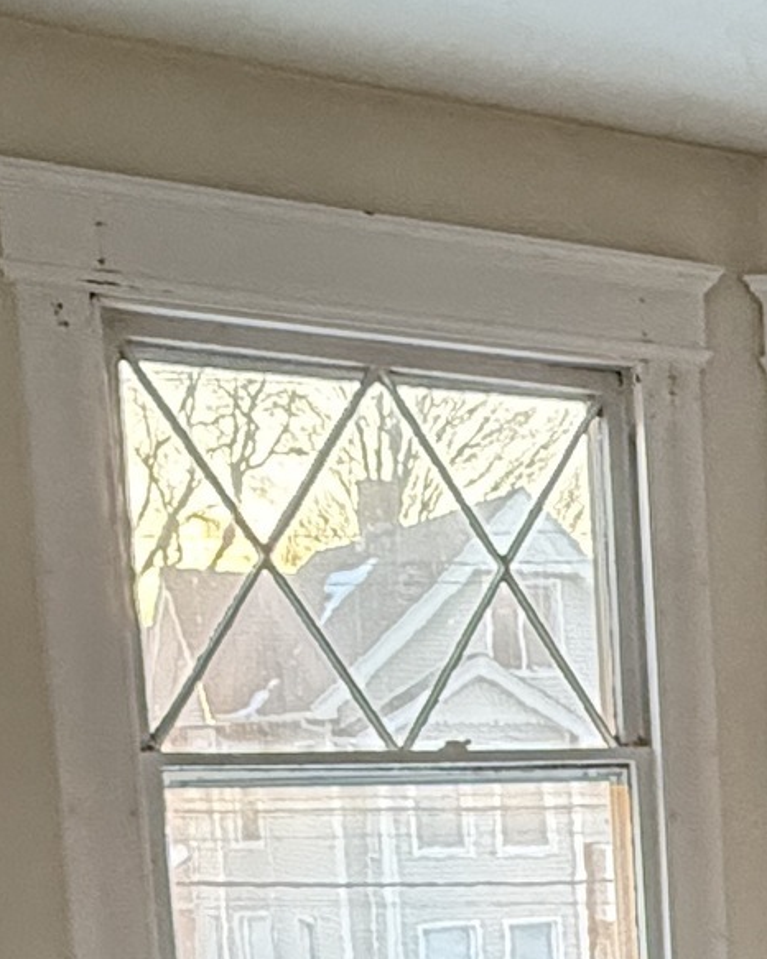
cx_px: 1248
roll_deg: -0.4
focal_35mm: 72
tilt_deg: -9.1
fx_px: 2044
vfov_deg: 24.6
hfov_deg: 18.2
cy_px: 1051
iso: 500
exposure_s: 1/60
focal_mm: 2.22
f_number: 2.2
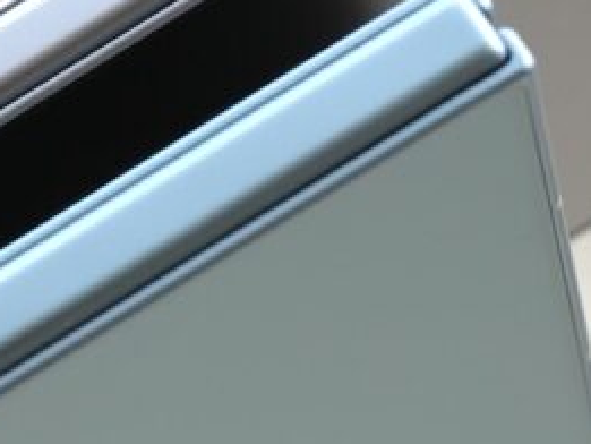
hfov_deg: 5.4
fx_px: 6269
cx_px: -229
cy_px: 358
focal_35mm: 367
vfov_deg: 4.1
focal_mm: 55
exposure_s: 1/320
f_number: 5
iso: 160
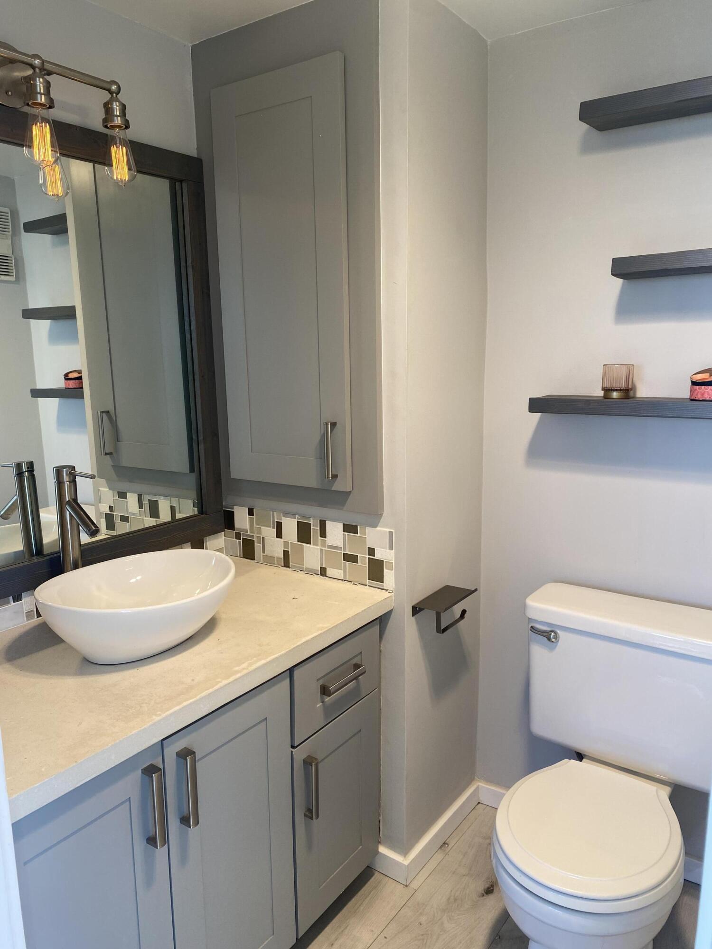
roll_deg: +2.3
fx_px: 713
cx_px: 356
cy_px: 474
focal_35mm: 26
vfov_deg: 67.3
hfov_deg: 53.1
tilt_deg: -9.5
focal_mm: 4.25
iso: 64
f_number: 1.8
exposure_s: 1/120
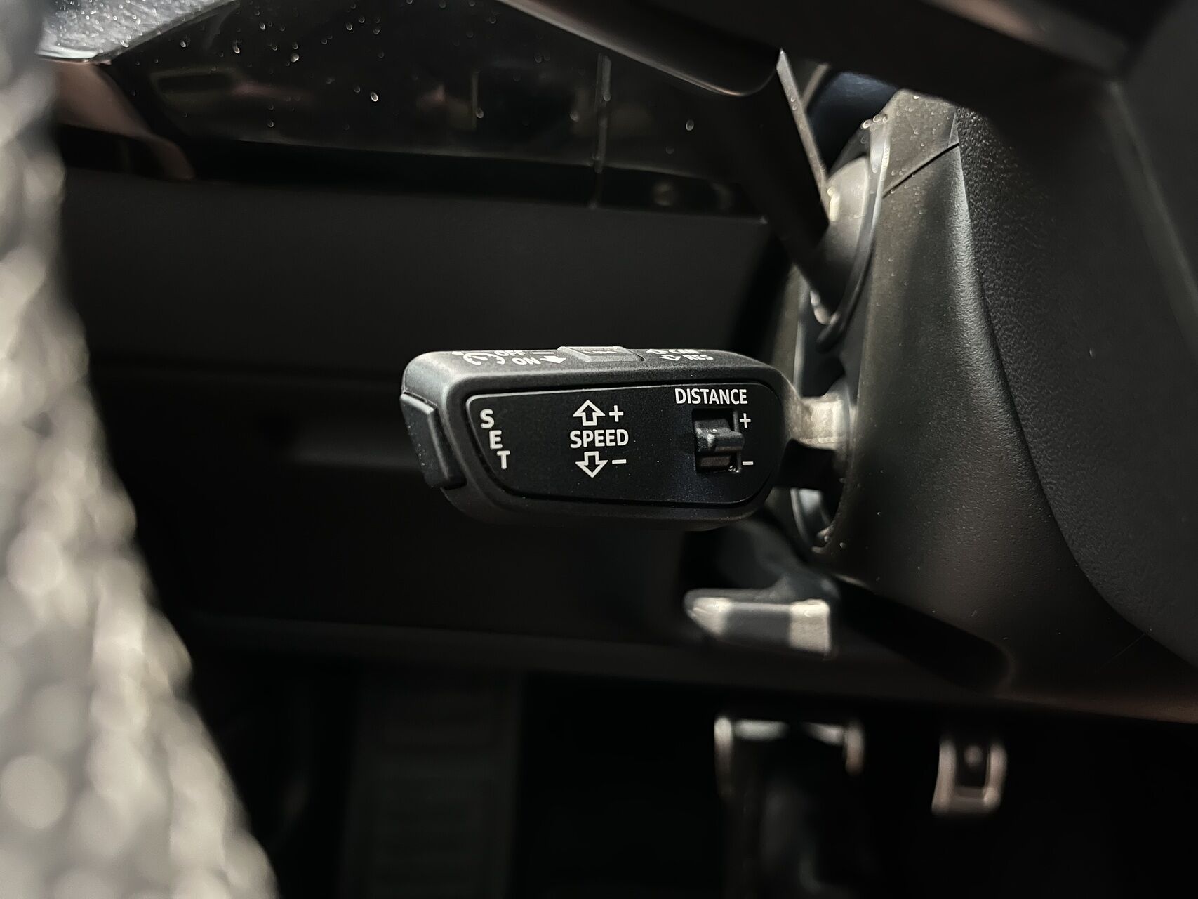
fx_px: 900
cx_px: 599
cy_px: 450
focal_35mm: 26
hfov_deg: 67.3
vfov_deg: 53.1
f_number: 1.6
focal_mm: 5.1
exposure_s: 1/17
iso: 1600
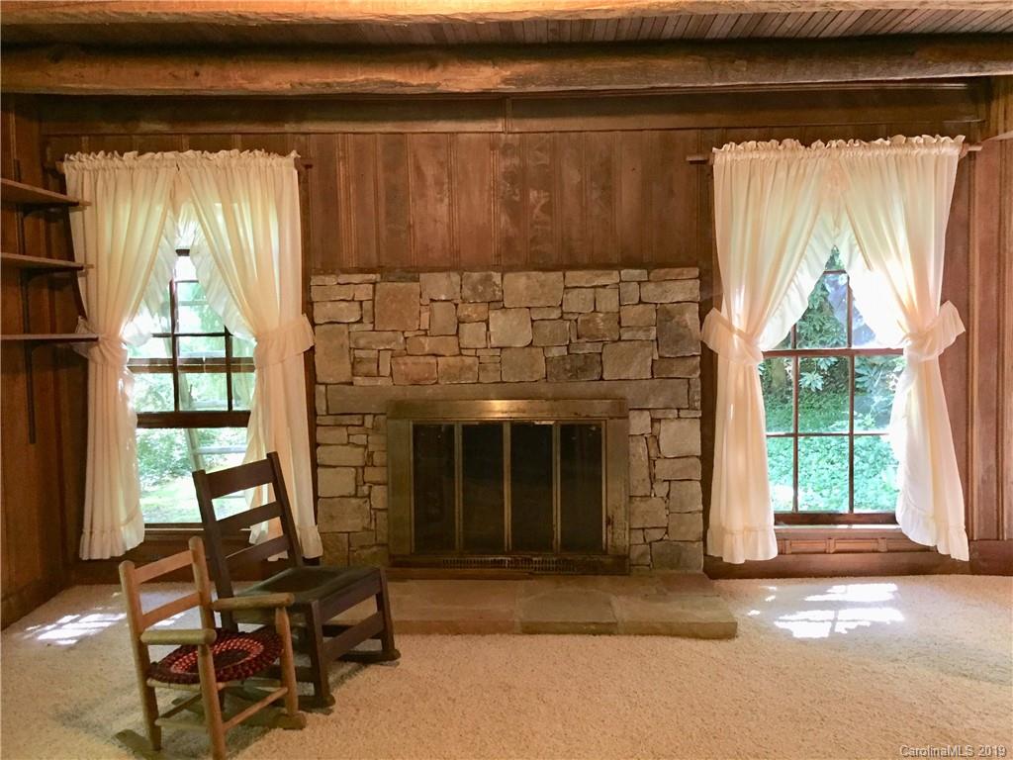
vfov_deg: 48.2
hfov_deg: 61.7
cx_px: 506
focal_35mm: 29
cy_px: 380
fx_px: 849
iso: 250
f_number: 2.2
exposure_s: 1/24
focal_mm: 4.15
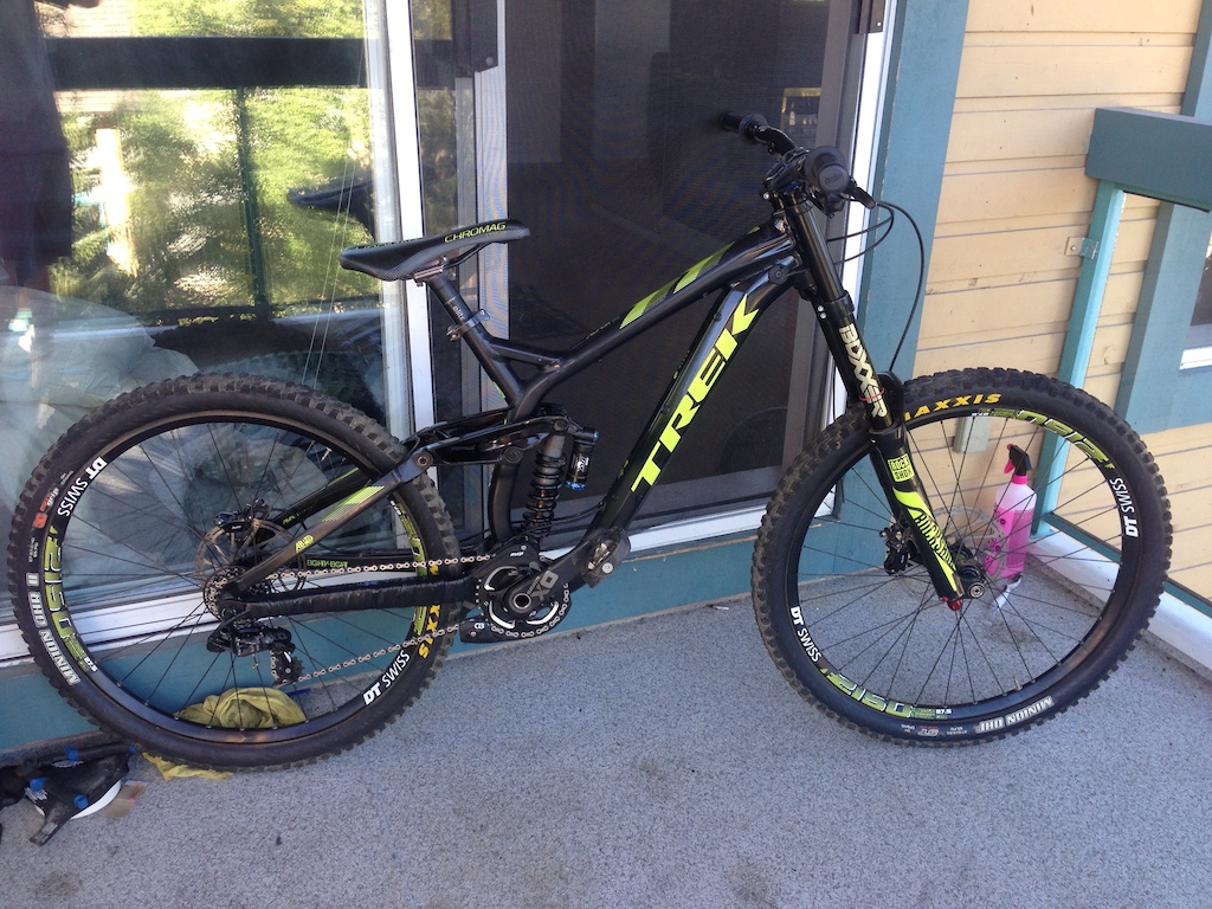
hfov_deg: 55.4
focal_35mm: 33
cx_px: 606
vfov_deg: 42.9
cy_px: 454
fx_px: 1155
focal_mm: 4.12
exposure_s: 1/60
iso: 50
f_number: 2.4
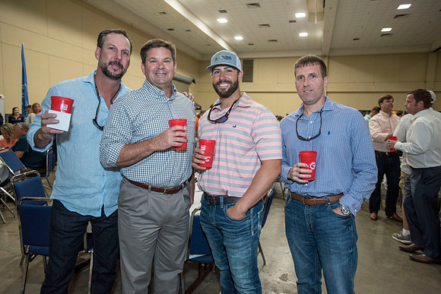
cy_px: 147
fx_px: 306
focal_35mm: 25
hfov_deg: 71.5
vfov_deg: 51.3
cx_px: 220
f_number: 2.8
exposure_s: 1/200
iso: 1250
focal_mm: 25
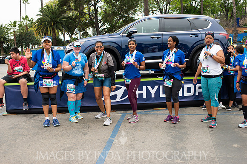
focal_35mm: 35
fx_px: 240
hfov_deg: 54.4
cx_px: 124
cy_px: 82
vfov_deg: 37.9
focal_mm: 35
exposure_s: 1/320
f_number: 5.6
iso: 400
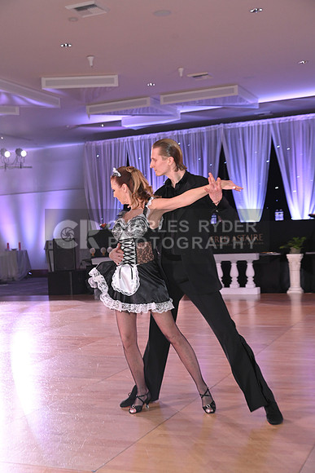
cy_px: 236
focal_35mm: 50
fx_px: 656
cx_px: 158
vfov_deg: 39.6
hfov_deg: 27.0
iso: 2000
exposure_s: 1/200
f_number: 5
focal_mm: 50
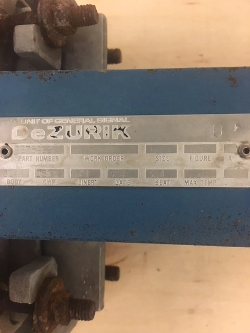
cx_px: 125
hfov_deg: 48.2
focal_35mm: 29
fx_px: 279
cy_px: 166
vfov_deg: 61.7
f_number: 2.2
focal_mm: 4.15
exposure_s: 1/30
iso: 200
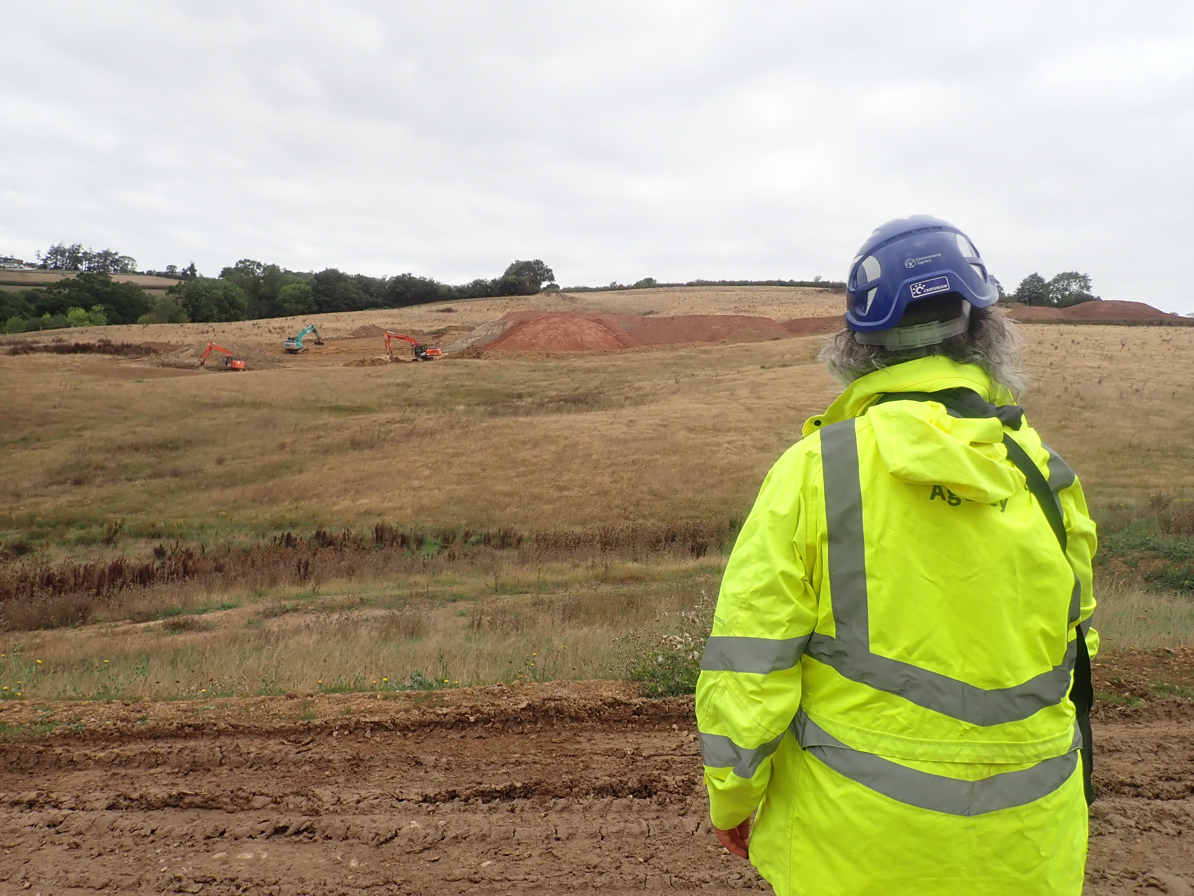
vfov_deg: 54.9
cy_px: 448
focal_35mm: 25
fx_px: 862
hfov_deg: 69.4
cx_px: 597
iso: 100
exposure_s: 1/640
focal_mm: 4.5
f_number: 2.8
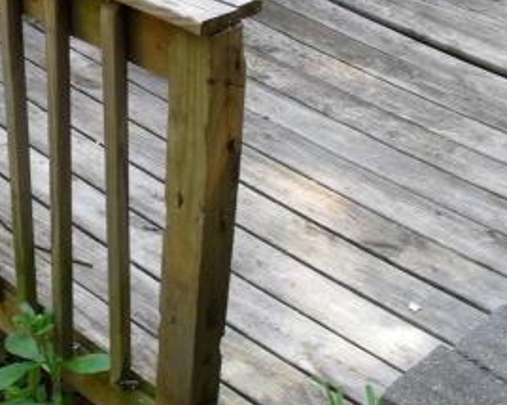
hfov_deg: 25.1
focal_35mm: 74
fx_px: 1110
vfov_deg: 20.6
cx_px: 66
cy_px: 146
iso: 100
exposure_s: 1/60
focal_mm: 6.3
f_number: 3.2
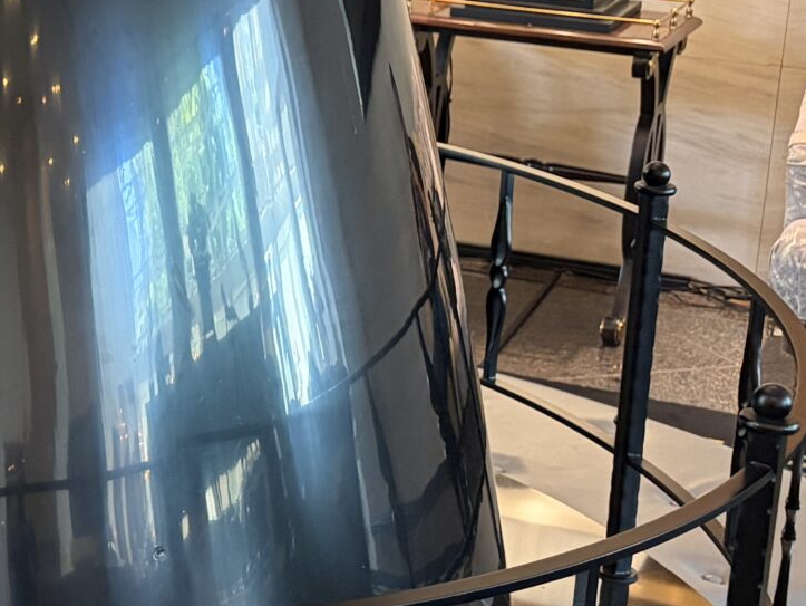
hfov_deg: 19.7
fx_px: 2143
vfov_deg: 16.0
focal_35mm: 92
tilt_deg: -13.3
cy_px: 150
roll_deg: -0.7
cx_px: -215
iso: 320
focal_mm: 5.96
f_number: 1.6
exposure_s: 1/60
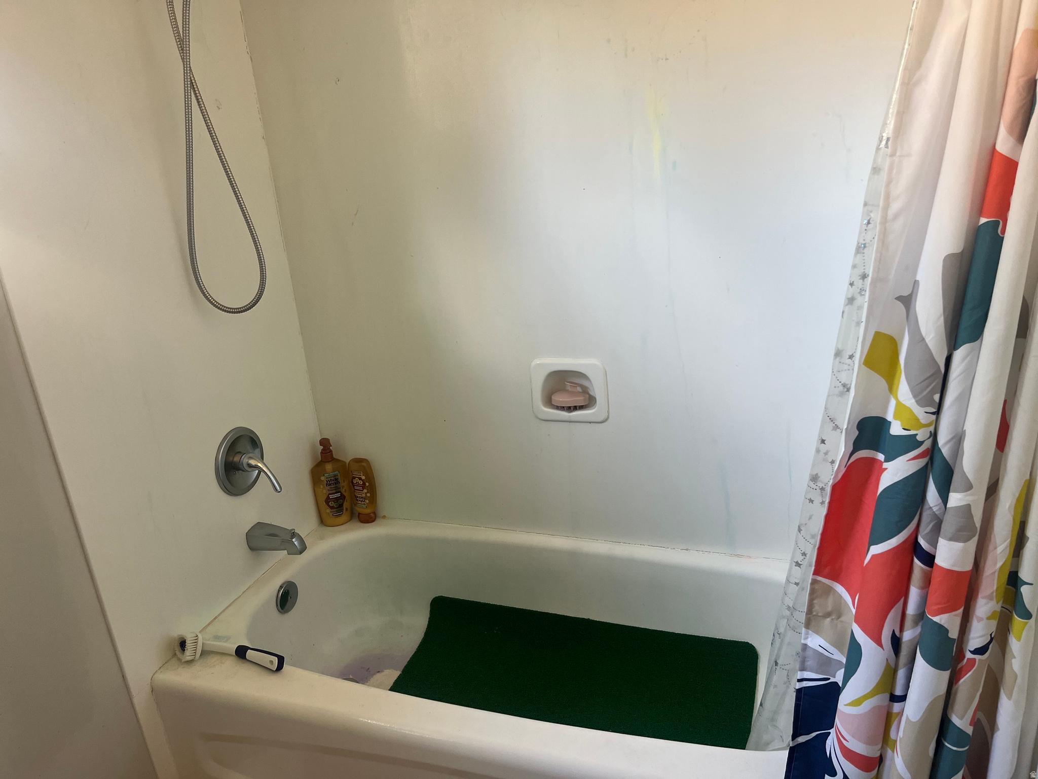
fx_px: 780
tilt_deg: -21.6
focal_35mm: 26
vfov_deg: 53.1
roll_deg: +5.7
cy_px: 390
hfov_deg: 67.3
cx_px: 519
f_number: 1.6
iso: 125
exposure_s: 1/72
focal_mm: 5.1
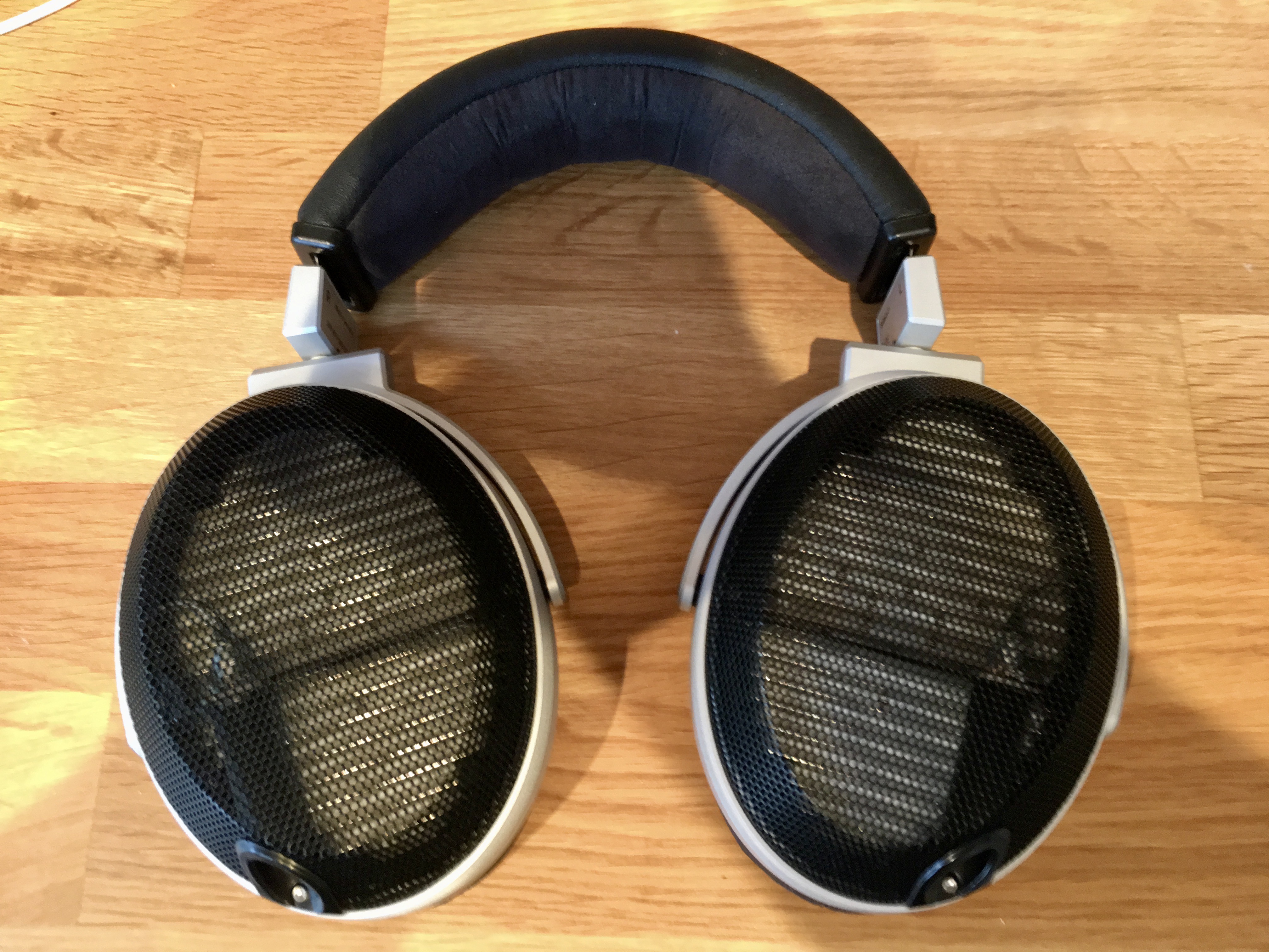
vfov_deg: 48.2
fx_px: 1063
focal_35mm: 29
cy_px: 476
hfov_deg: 61.7
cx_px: 634
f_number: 2.2
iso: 200
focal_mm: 4.15
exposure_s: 1/24
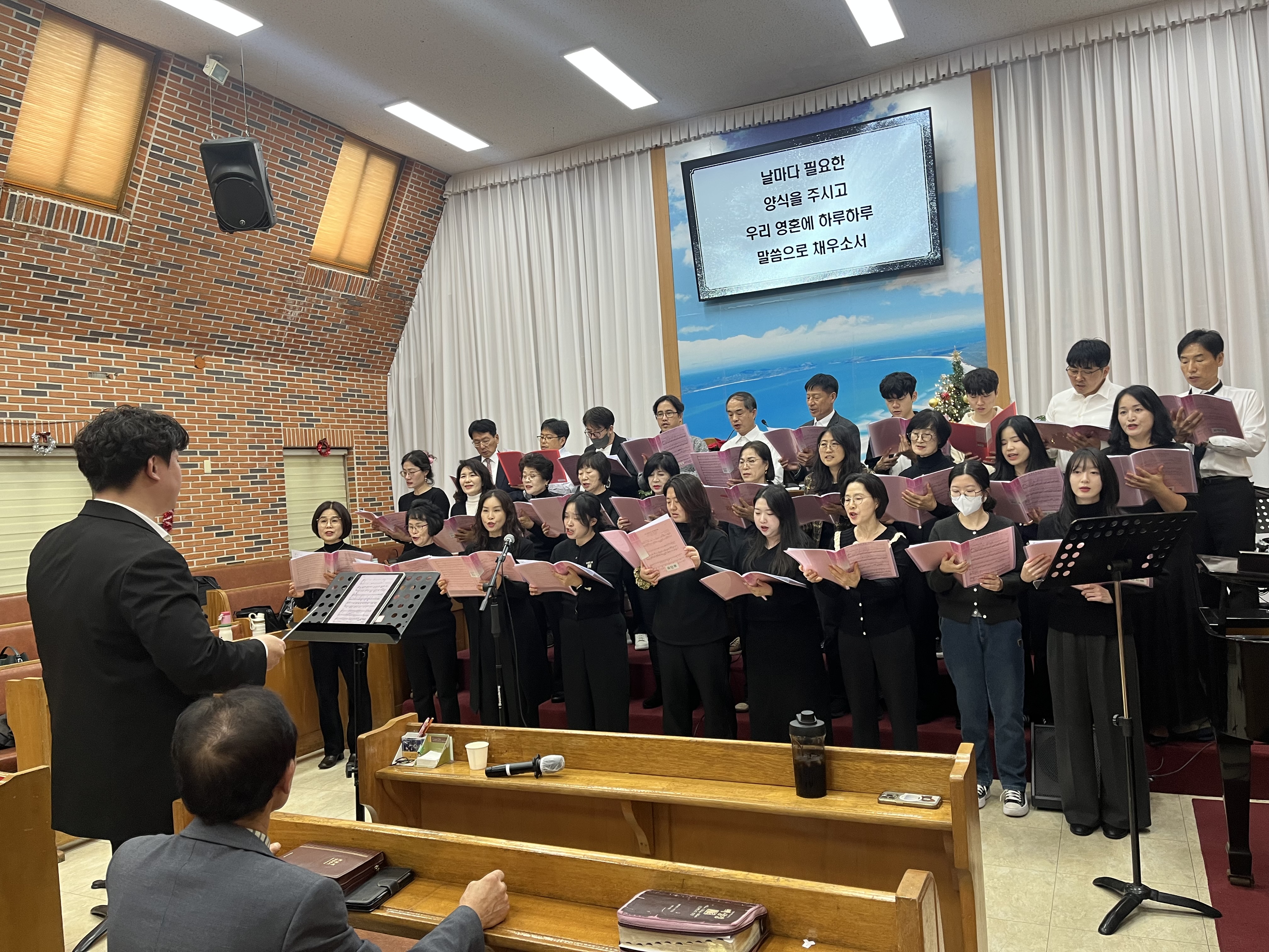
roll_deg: +3.6
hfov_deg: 67.3
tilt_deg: +0.2
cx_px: 634
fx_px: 953
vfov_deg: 53.1
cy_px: 476
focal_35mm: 26
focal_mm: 5.1
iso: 100
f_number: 1.6
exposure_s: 1/60
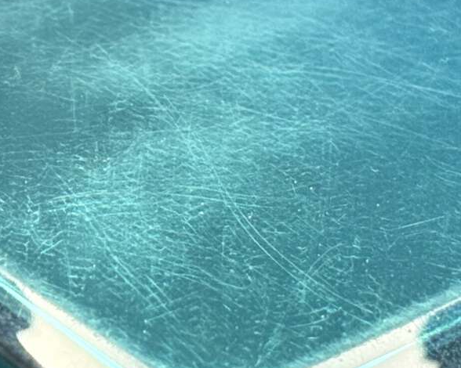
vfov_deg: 7.0
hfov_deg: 8.7
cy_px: 204
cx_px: 9
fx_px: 3014
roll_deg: -1.1
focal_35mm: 221
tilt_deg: -33.4
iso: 250
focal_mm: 5.96
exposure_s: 1/40
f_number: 1.6
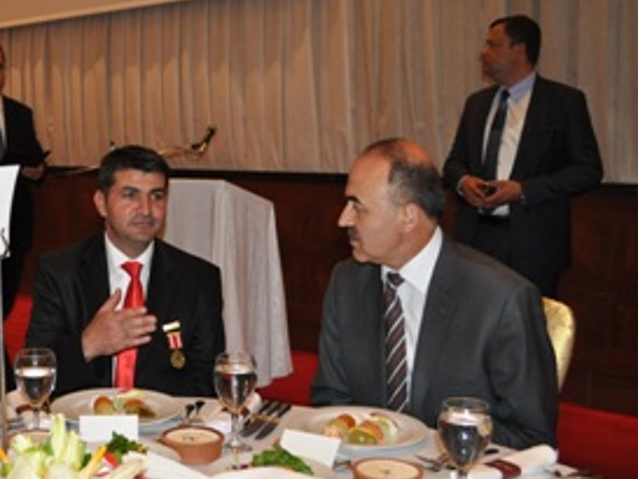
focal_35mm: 52
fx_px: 959
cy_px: 283
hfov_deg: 35.6
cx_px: 131
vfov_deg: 28.0
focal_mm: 22
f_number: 3.8
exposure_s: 1/60
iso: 800
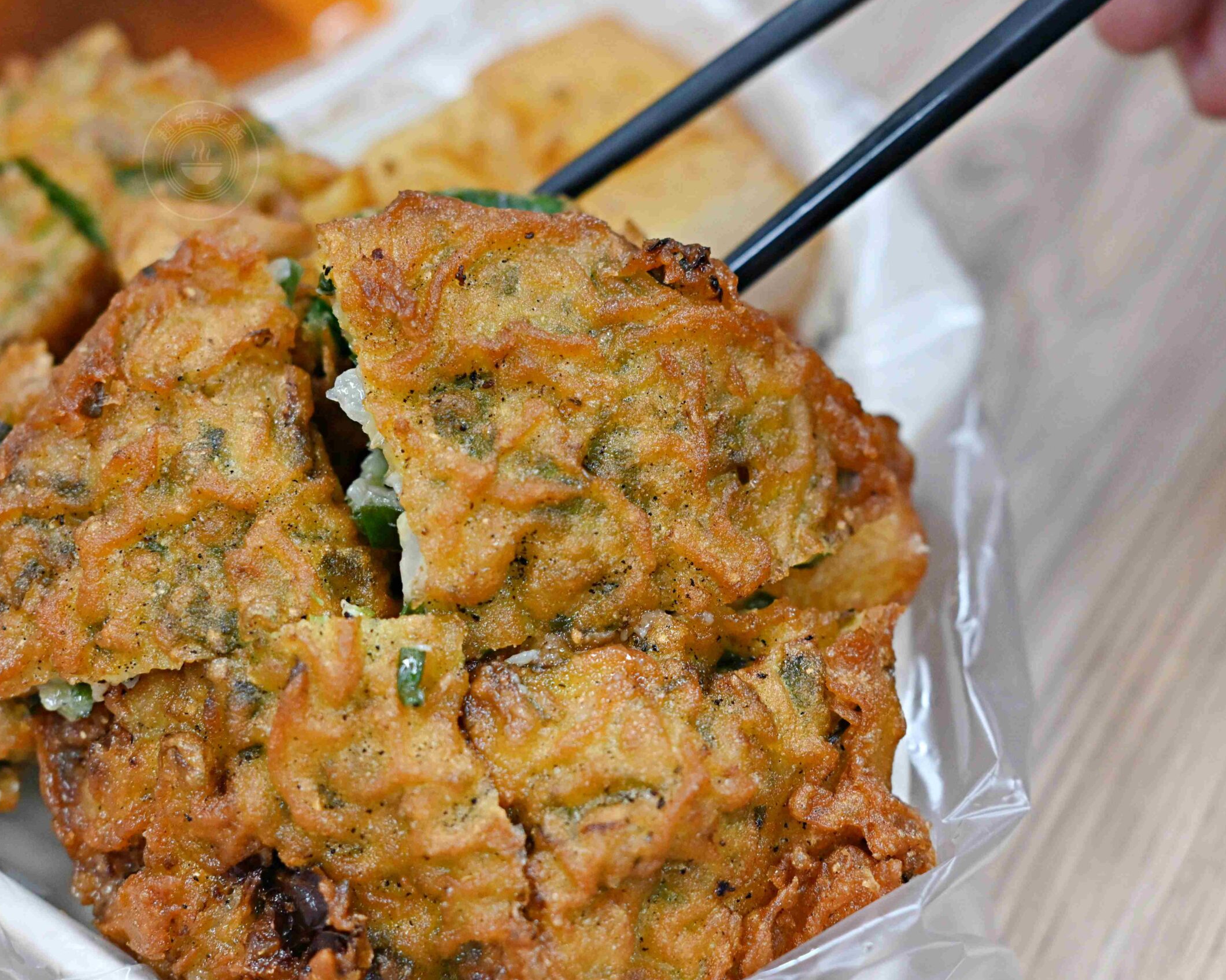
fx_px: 3084
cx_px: 662
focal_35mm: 85
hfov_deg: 22.5
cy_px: 491
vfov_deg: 18.1
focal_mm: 50
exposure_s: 1/200
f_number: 3.2
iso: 1400
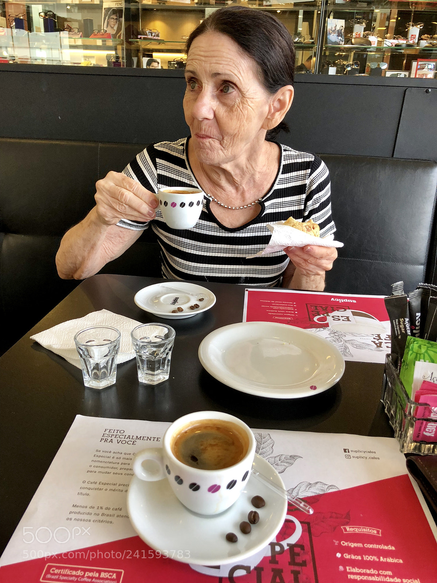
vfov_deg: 63.4
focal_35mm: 28
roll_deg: -1.2
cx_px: 218
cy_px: 292
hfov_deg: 49.7
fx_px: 471
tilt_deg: -21.2
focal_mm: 4
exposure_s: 1/40
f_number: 1.8
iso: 25
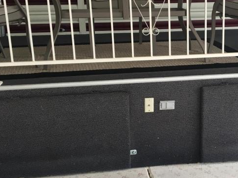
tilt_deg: -17.1
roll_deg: -0.4
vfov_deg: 24.0
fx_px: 419
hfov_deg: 31.2
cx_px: 173
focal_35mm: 61
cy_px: 99
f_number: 2.2
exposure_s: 1/30
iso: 50
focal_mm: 4.15
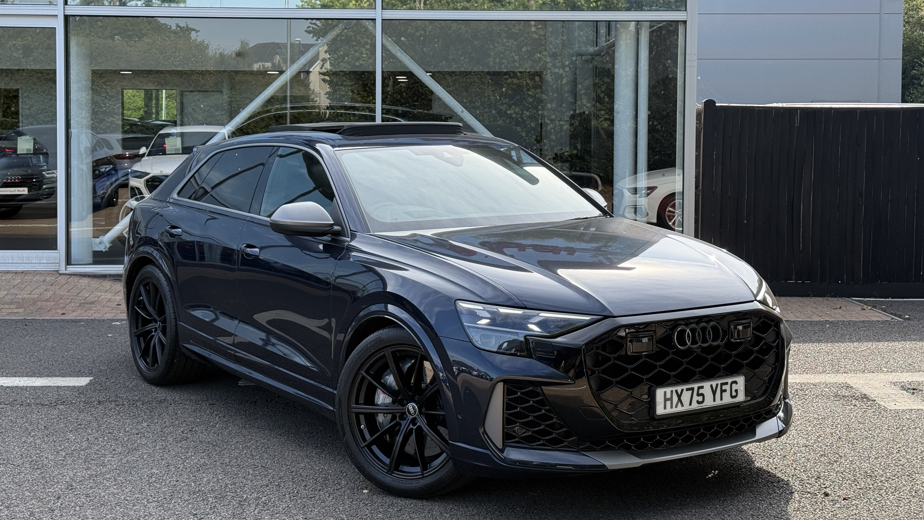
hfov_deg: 39.2
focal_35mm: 53
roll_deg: +0.2
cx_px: 460
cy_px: 178
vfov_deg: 22.6
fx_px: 1299
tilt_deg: -1.3
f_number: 1.78
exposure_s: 1/1513
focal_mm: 6.76
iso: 100
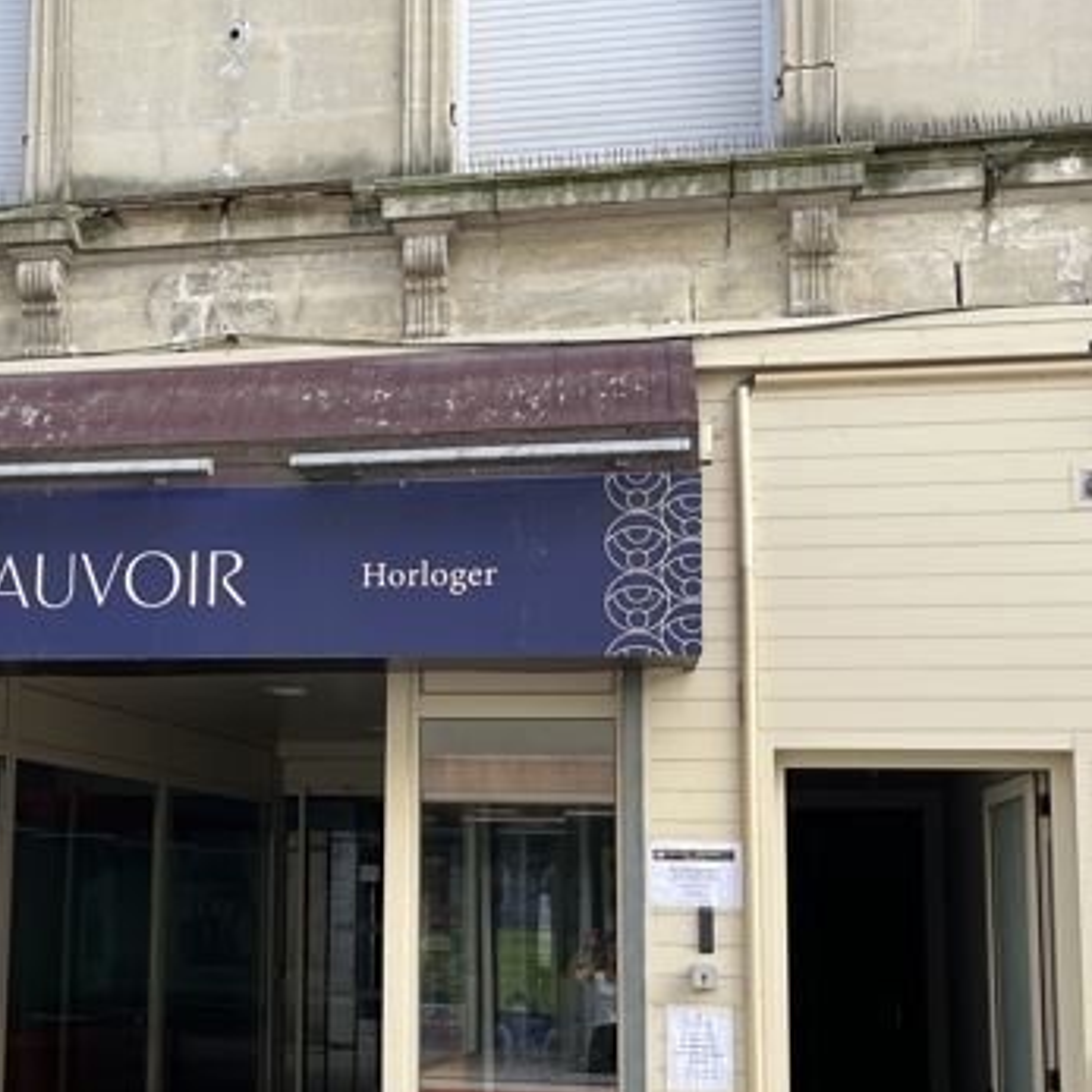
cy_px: 664
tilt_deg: +6.9
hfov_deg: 31.0
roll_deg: -1.0
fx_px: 1892
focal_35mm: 53
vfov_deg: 32.1
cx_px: 148
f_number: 1.6
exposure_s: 1/580
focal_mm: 5.1
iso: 50
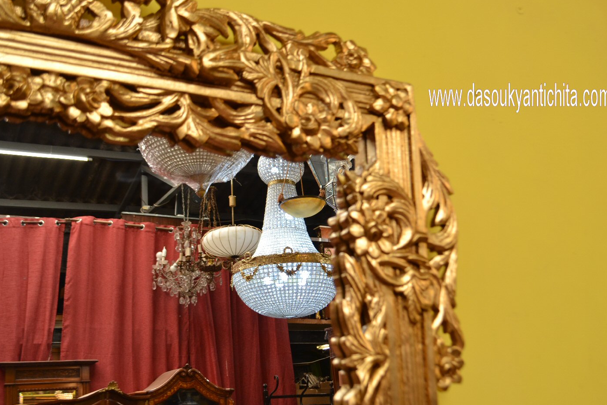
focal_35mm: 42
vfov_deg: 31.9
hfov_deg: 46.4
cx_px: 288
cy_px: 200
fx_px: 708
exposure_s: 1/60
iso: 400
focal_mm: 26
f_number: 5.6
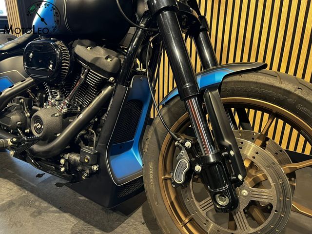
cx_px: 156
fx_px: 234
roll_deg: +0.7
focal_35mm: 26
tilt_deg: -21.3
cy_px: 117
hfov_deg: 67.3
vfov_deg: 53.1
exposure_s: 1/50
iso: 400
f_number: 1.6
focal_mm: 5.1
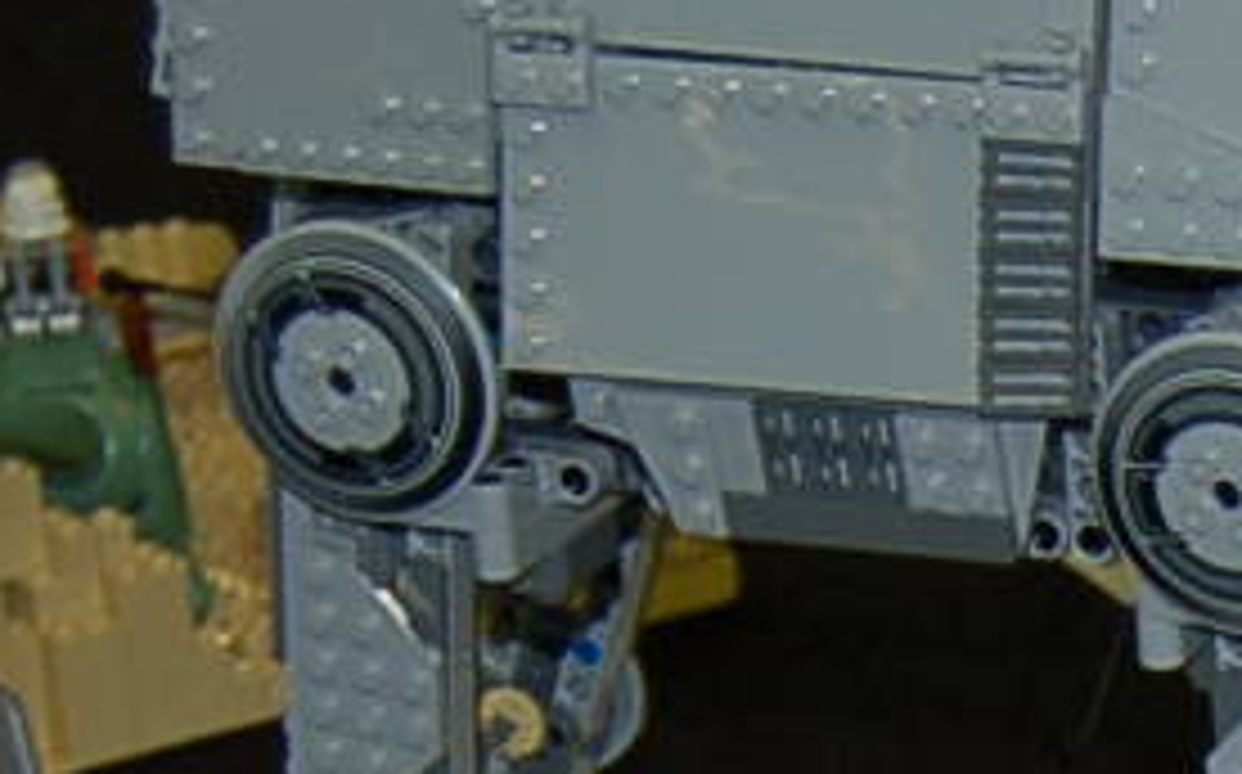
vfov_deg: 6.3
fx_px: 6764
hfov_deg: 10.0
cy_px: 1624
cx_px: 2115
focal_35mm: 200
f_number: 4
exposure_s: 1/60
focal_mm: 24
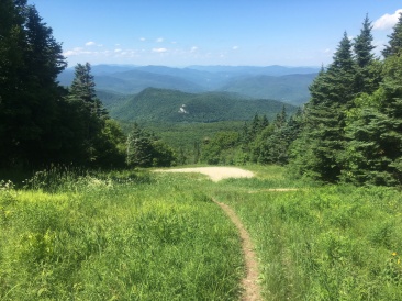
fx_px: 337
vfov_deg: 48.2
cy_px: 150
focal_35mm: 29
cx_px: 201
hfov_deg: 61.7
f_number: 2.2
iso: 25
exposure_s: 1/1350
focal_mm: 4.15
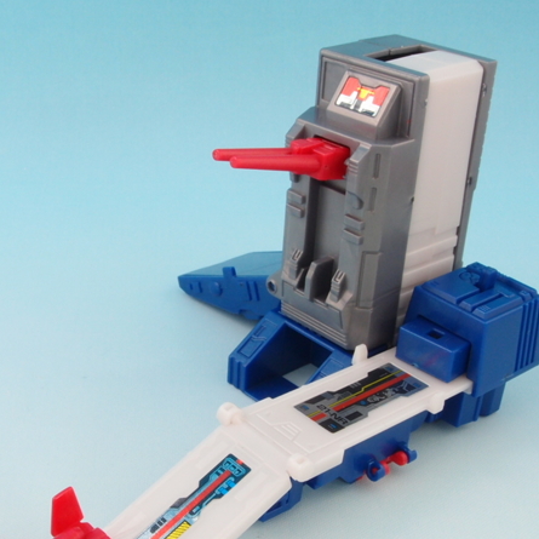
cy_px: 360
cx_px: 165
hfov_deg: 31.3
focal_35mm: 54
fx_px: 951
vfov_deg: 31.4
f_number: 8
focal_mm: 7.41
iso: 100
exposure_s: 1/1.3
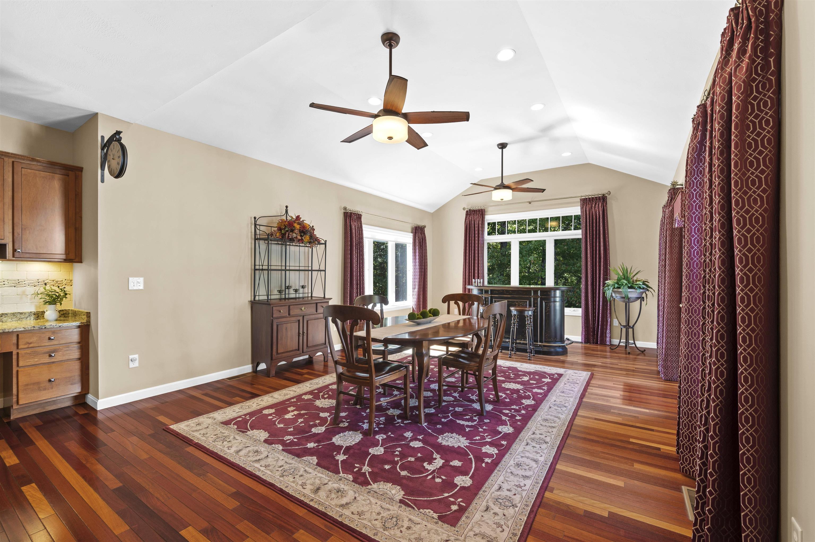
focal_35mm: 16
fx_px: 351
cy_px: 271
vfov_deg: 75.4
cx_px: 408
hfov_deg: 98.6
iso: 250
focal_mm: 15.5
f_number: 7.1
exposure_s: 1.6
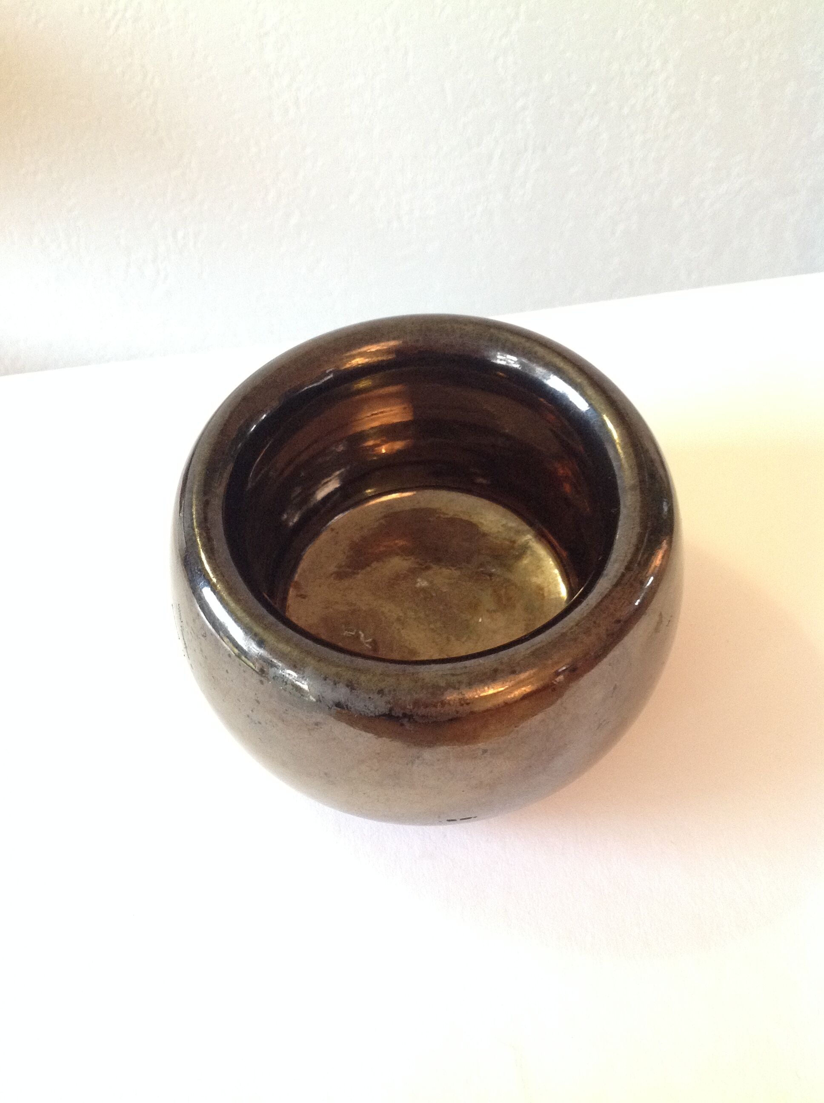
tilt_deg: -52.8
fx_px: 1114
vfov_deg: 52.7
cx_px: 412
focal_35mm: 35
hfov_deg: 40.6
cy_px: 552
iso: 250
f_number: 2.4
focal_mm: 4.28
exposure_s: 1/17
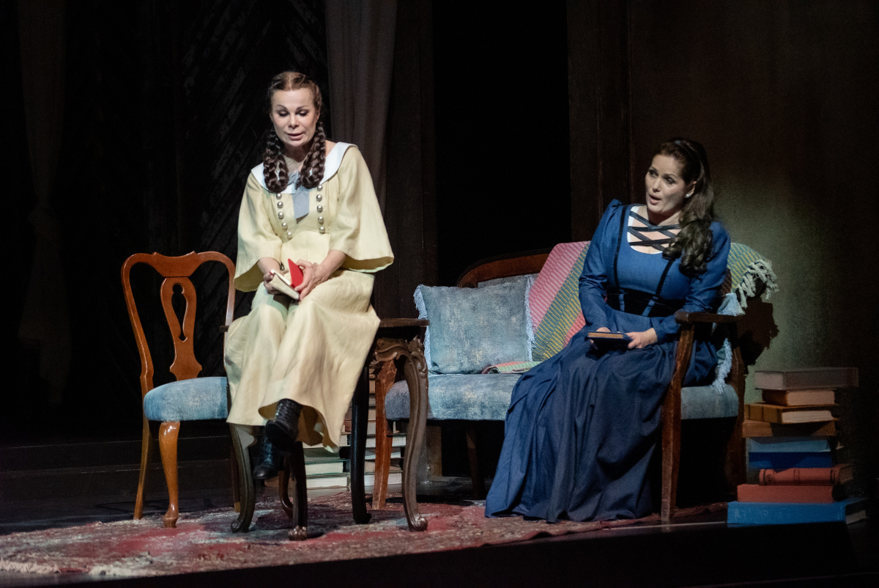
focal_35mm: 118
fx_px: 2883
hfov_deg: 17.3
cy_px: 294
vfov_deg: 11.6
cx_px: 440
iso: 12800
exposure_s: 1/800
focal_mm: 118
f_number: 4
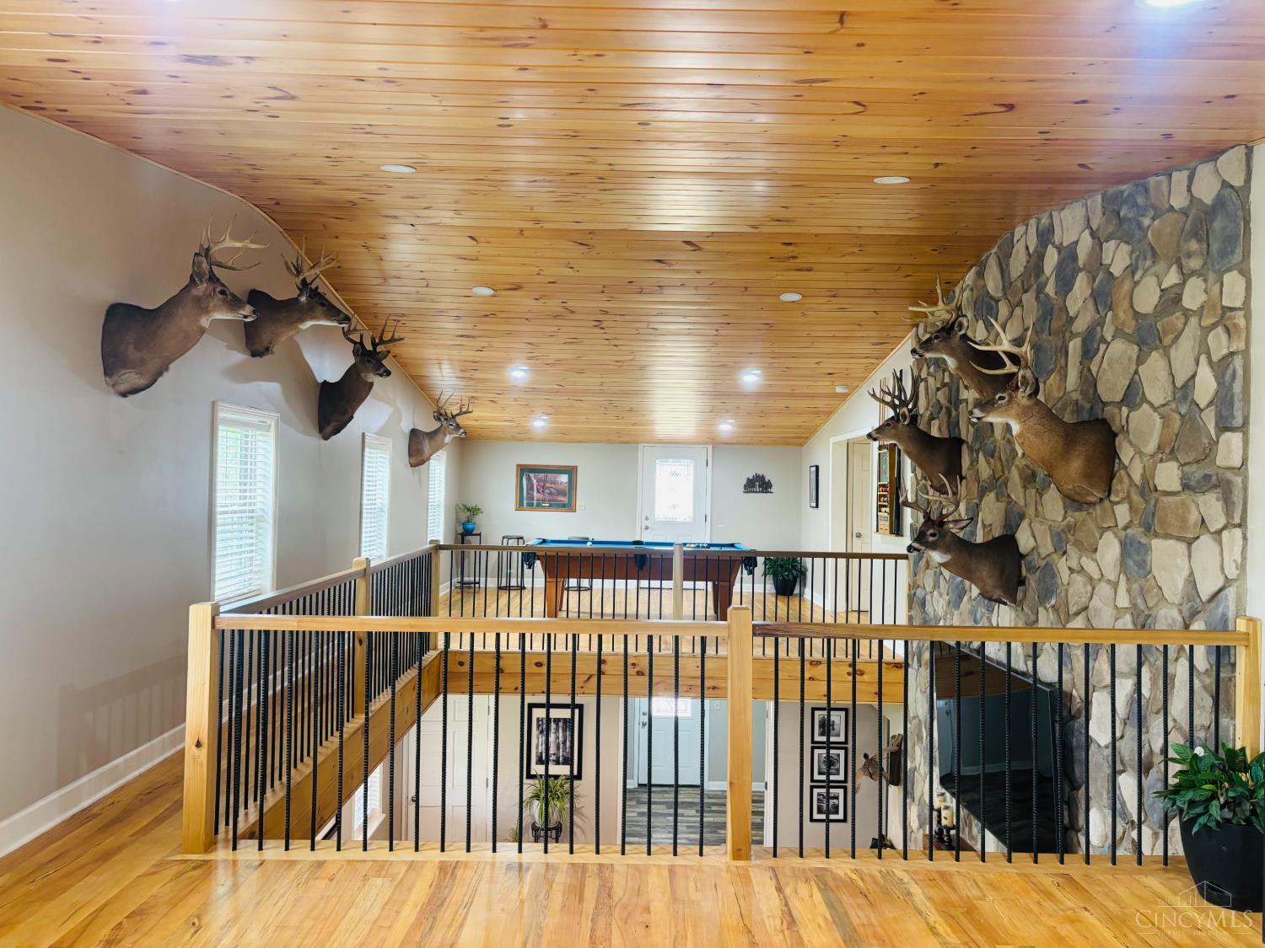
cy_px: 474
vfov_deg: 53.1
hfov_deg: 67.3
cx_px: 632
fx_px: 950
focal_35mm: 26
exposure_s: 1/60
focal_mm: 5.96
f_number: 1.6
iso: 160
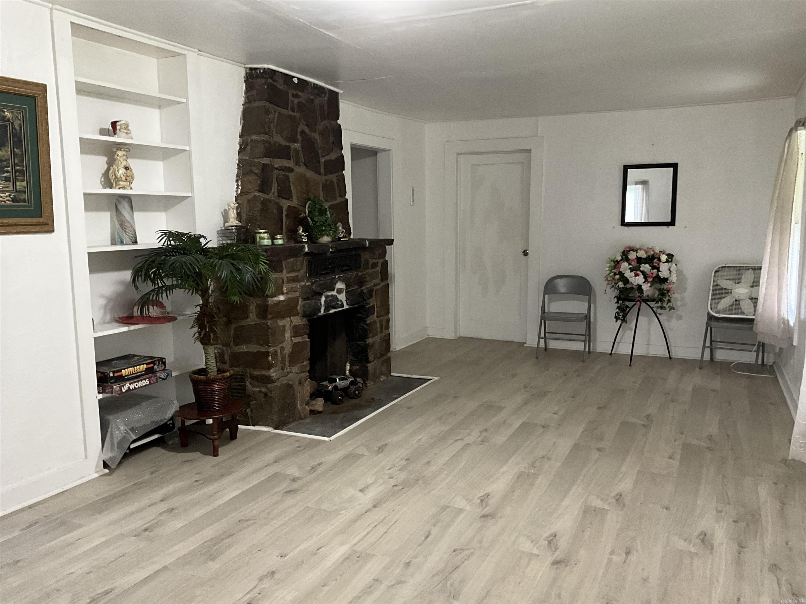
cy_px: 302
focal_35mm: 29
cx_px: 403
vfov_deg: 48.2
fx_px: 675
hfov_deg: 61.7
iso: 200
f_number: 1.8
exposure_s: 1/40
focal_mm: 3
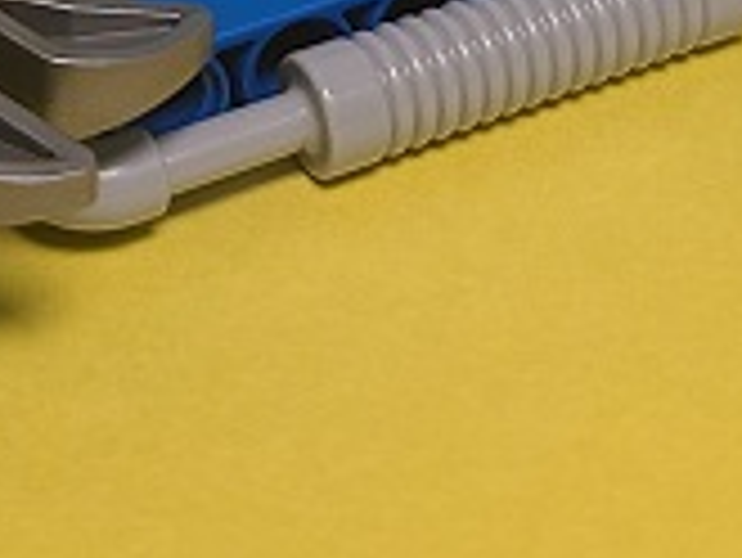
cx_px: 297
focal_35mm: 126
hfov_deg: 15.6
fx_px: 2703
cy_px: -752
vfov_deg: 10.3
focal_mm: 5.4
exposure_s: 1/100
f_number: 1.8
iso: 50
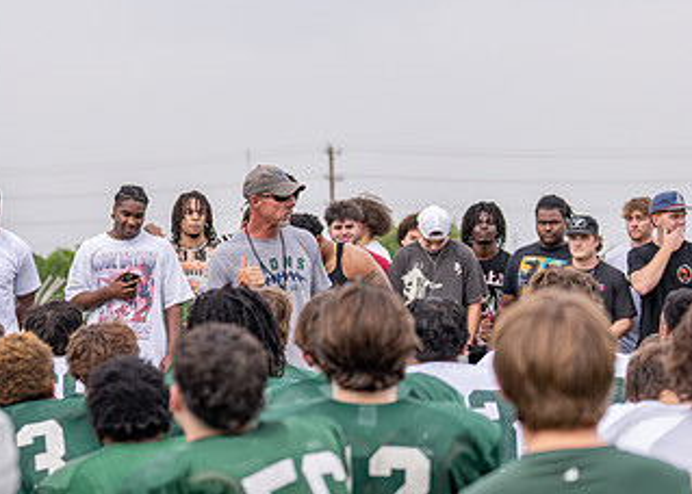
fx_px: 2673
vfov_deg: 10.6
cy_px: 197
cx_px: 334
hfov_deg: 14.7
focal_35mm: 136
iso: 500
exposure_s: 1/3200
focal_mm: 70
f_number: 2.8
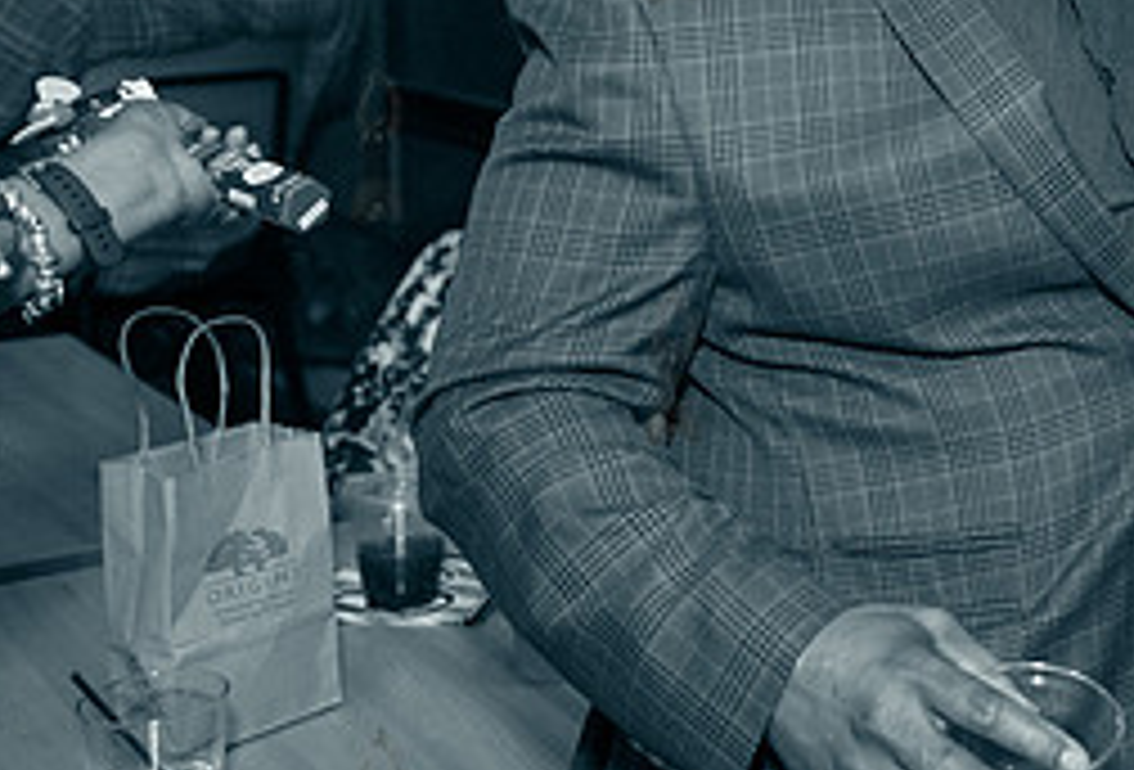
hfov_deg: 27.3
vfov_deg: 20.6
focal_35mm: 66
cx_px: 1299
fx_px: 2090
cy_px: 131
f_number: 3.5
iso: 1250
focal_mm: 28
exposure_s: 1/400
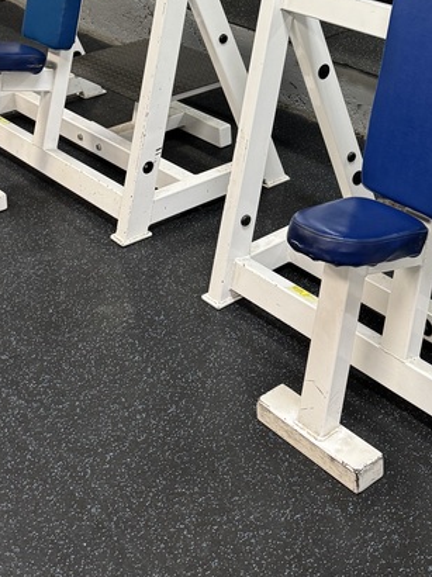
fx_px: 999
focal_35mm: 60
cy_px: -20
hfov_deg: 24.0
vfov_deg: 29.7
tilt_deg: -14.4
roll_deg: +0.2
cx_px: 348
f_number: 1.78
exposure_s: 1/60
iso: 200
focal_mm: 6.76
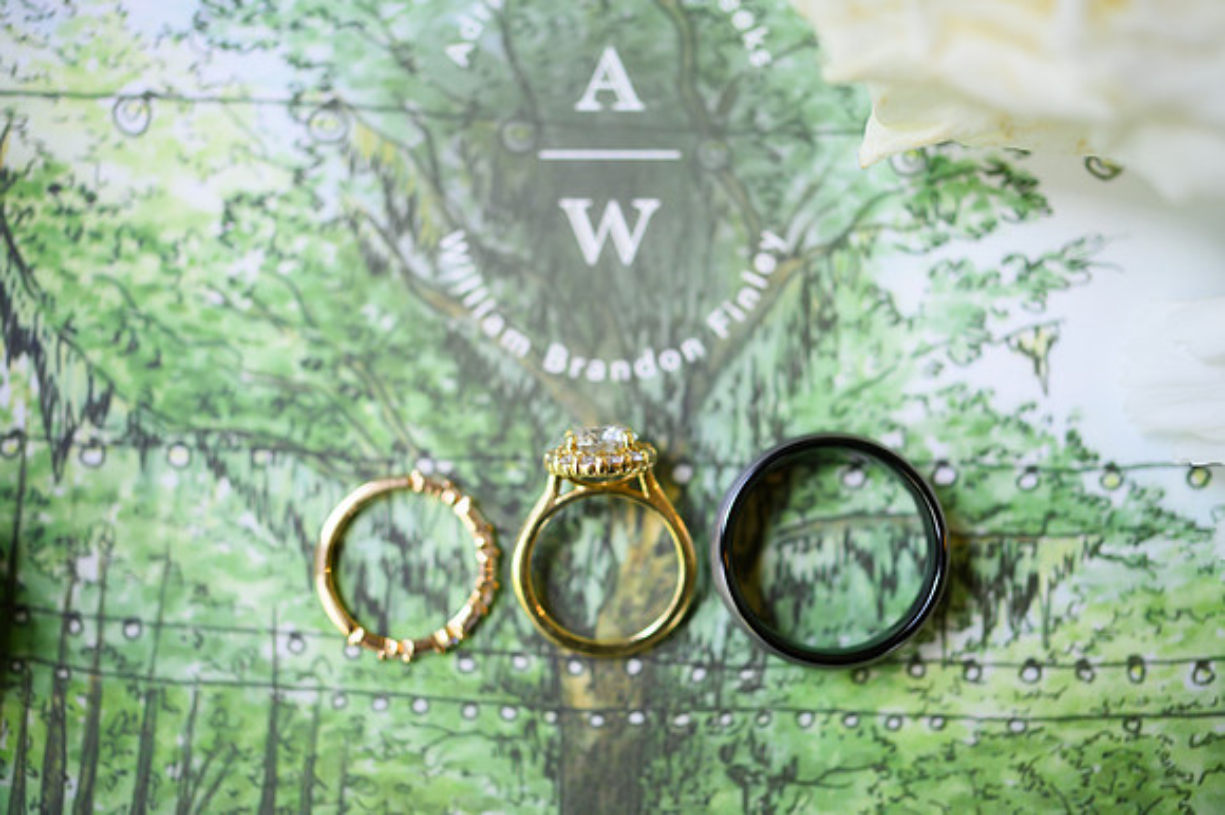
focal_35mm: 60
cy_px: 408
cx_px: 612
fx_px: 2053
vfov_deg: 22.5
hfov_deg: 33.2
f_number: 3.2
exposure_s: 1/320
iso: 400
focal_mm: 60
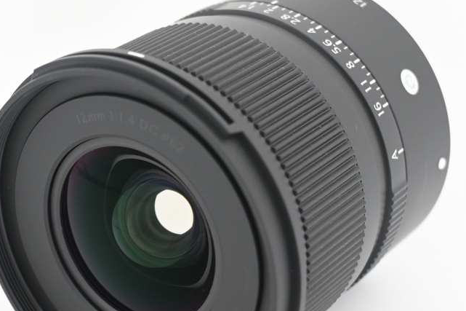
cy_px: 197
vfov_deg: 13.2
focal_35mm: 104
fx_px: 1345
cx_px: 196
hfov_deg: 19.6
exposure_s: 1/25
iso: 1000
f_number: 5.3
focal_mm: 37
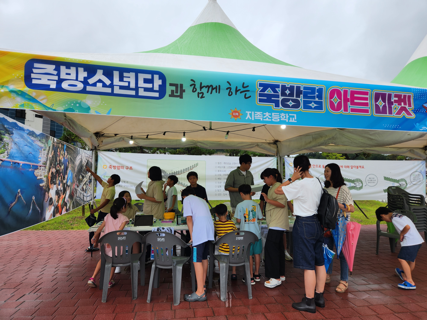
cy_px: 160
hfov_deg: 73.9
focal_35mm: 23
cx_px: 214
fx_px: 284
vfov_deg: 58.9
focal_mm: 5.4
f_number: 1.8
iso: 20
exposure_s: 1/278
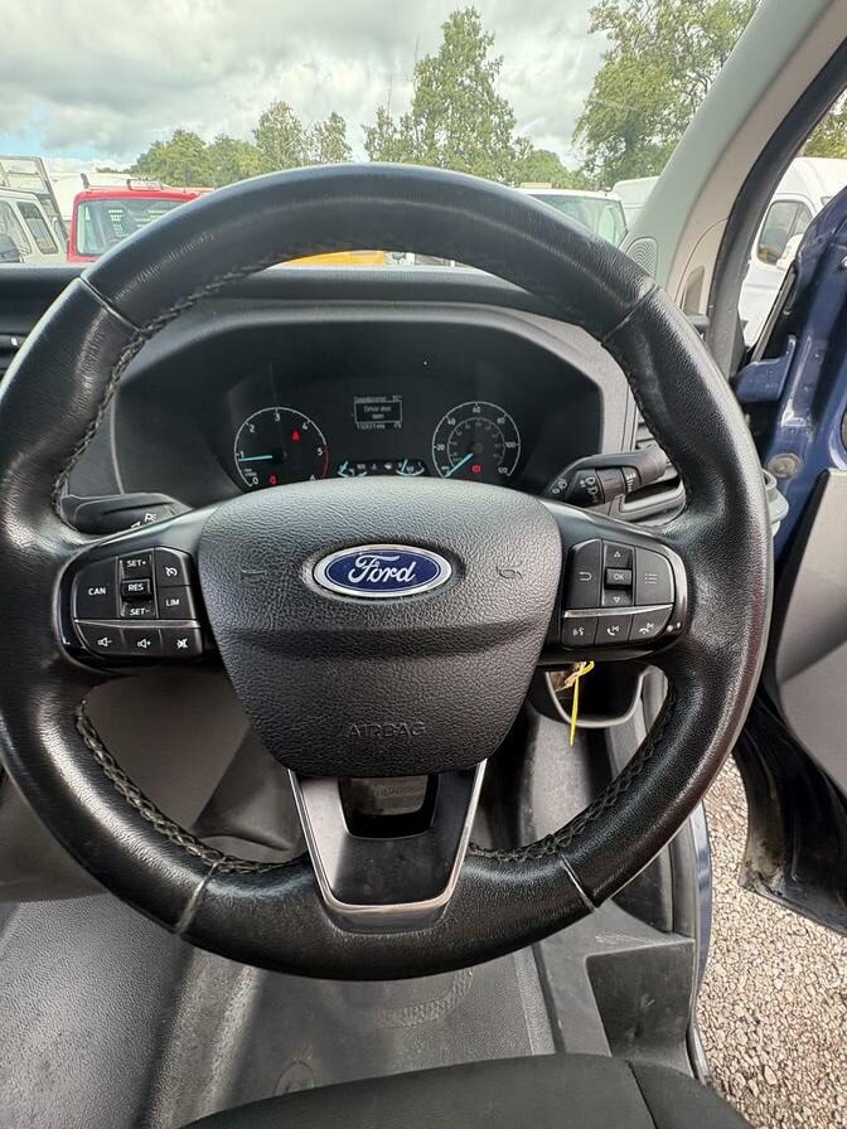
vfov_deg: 102.1
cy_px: 564
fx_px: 457
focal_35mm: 14
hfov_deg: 85.7
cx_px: 424
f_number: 2.2
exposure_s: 1/108
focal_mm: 2.22
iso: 80
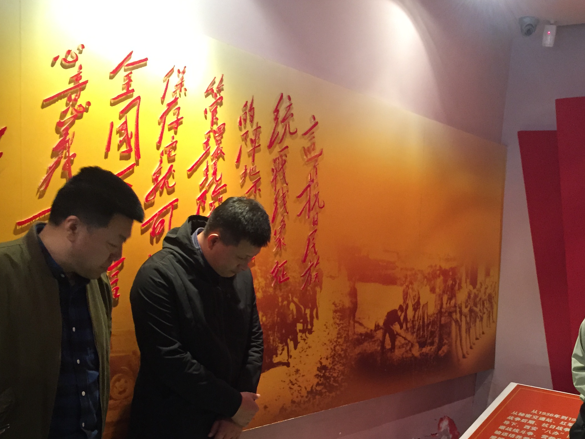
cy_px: 329
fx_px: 761
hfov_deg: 41.9
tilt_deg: -6.8
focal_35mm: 45
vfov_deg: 31.6
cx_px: 347
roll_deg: -5.3
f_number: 2.2
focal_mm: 4.15
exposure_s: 1/17
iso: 250
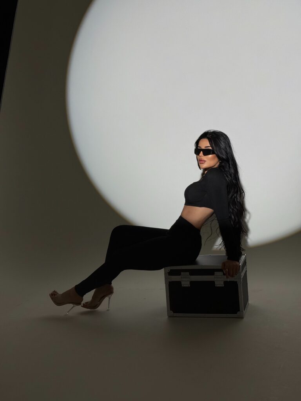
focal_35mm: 48
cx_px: 150
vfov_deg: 39.7
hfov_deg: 30.3
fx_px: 557
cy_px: 200
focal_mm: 6.76
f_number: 1.78
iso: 64
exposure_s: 1/363
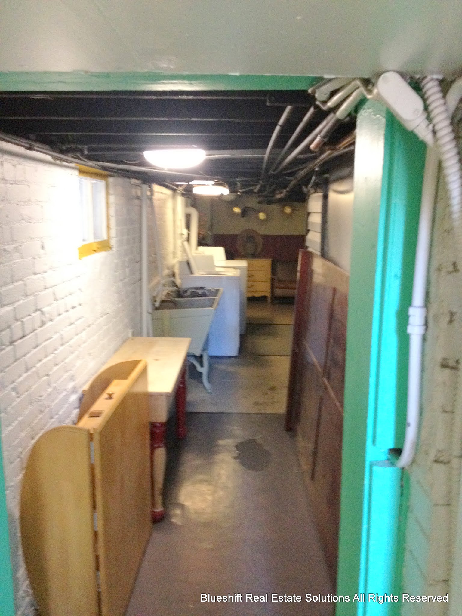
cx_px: 231
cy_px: 308
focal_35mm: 35
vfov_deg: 52.6
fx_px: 623
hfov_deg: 40.7
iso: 400
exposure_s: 1/20
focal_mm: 4.28
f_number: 2.4
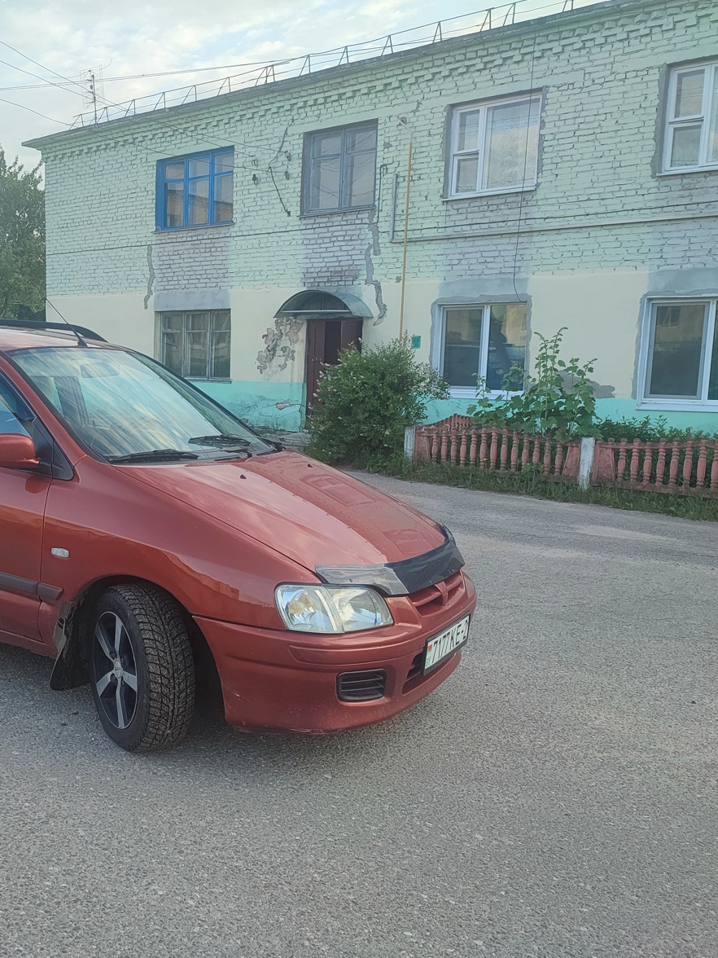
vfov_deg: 54.0
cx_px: 102
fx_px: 940
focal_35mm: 34
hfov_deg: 39.4
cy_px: 486
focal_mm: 6.04
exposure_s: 1/100
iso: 53
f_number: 1.9
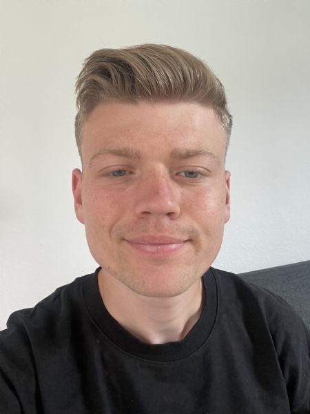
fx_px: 358
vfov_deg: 60.0
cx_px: 155
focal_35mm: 30
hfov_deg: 46.8
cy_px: 207
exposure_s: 1/60
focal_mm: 2.71
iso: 160
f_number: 2.2
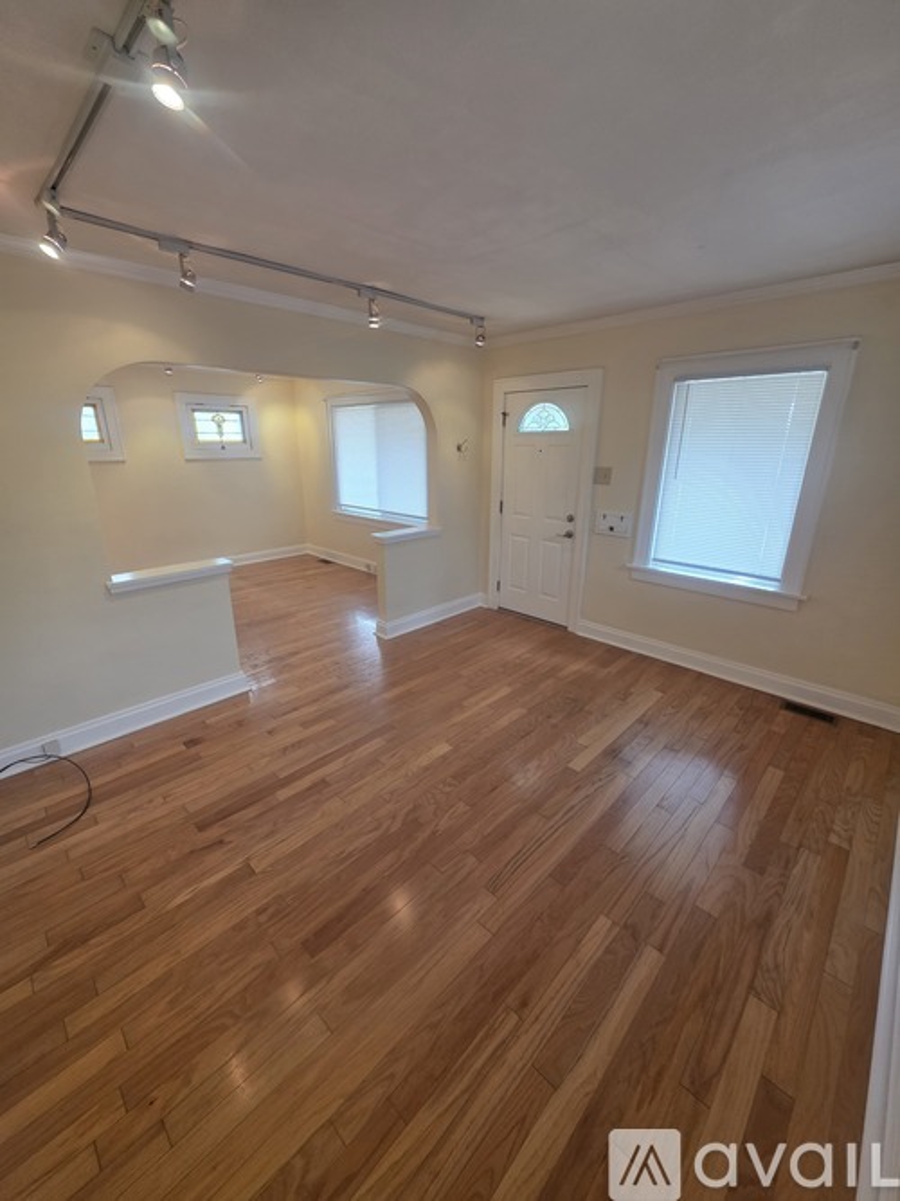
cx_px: 450
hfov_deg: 89.9
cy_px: 600
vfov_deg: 106.2
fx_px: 451
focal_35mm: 13
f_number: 1.9
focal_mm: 2.2
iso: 125
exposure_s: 1/120
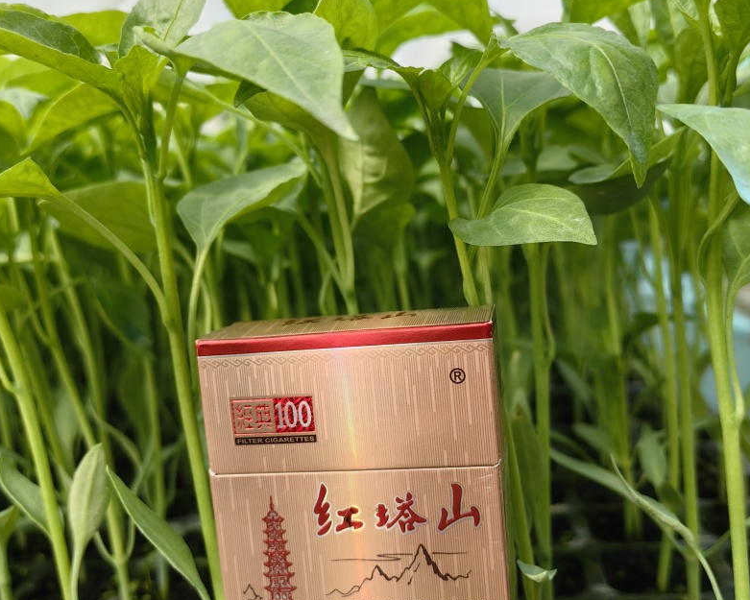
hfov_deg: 50.3
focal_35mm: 36
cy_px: 302
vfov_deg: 41.2
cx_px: 374
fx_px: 799
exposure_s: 1/1698
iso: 50
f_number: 2
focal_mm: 5.75
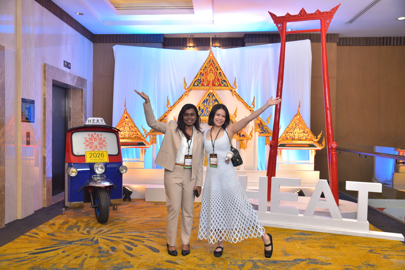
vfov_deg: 43.6
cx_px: 202
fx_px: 337
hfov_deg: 61.9
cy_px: 135
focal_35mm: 30
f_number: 5.6
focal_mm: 30
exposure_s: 1/125
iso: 1600
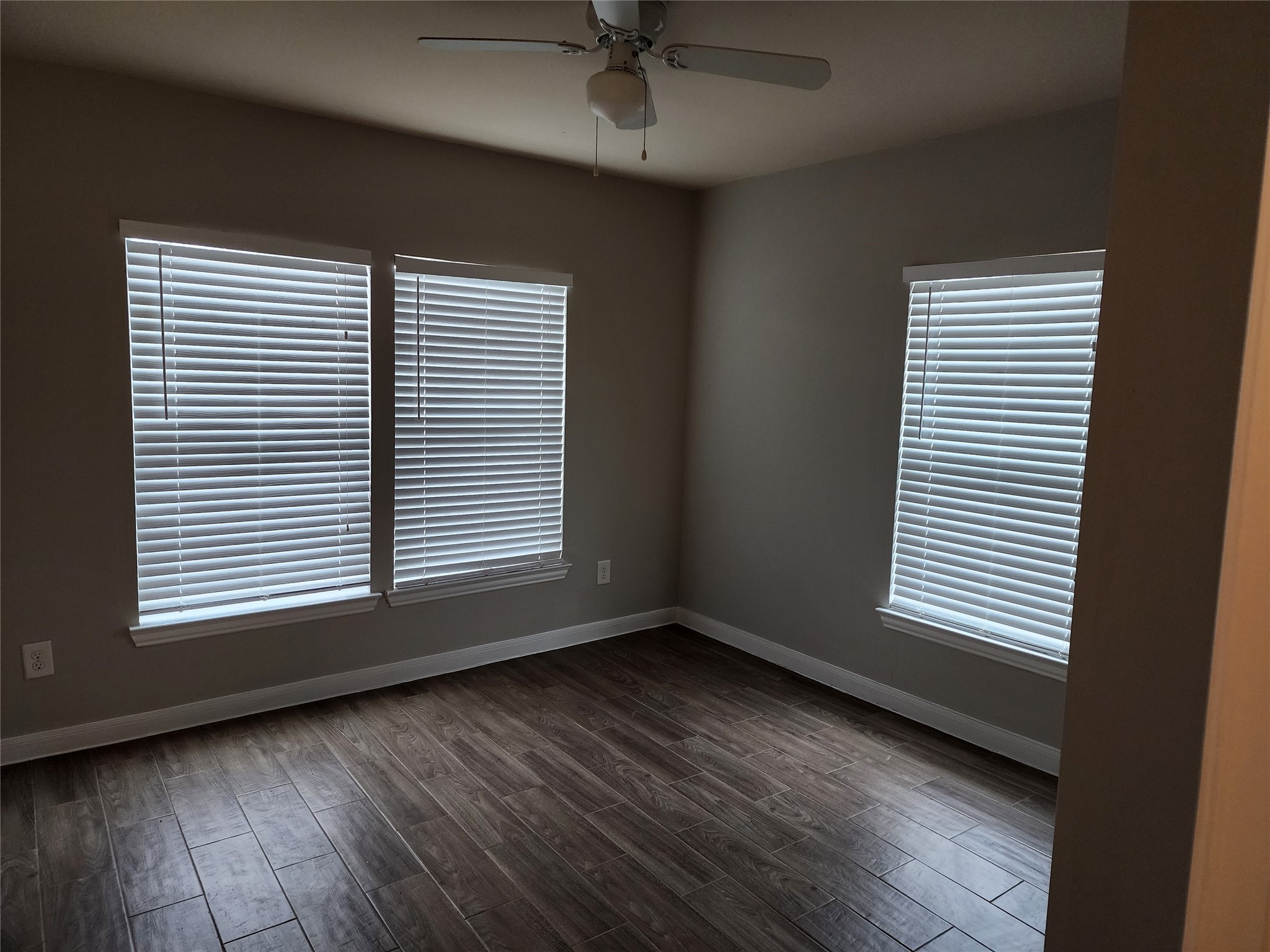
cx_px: 635
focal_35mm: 23
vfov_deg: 58.9
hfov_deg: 73.9
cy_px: 476
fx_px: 844
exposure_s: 1/120
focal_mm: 6.4
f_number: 1.8
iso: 400
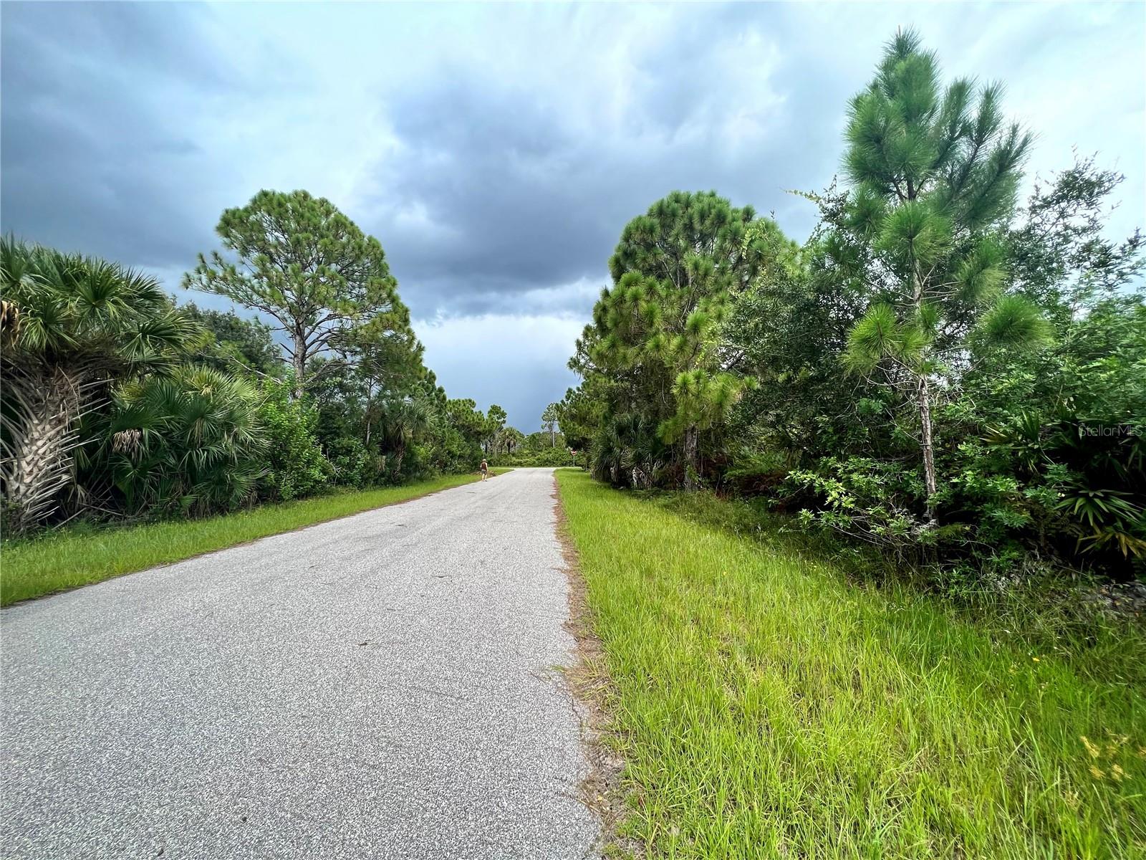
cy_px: 430
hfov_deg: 106.2
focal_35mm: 13
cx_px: 573
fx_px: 430
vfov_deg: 89.9
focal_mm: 1.57
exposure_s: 1/582
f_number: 1.8
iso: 32
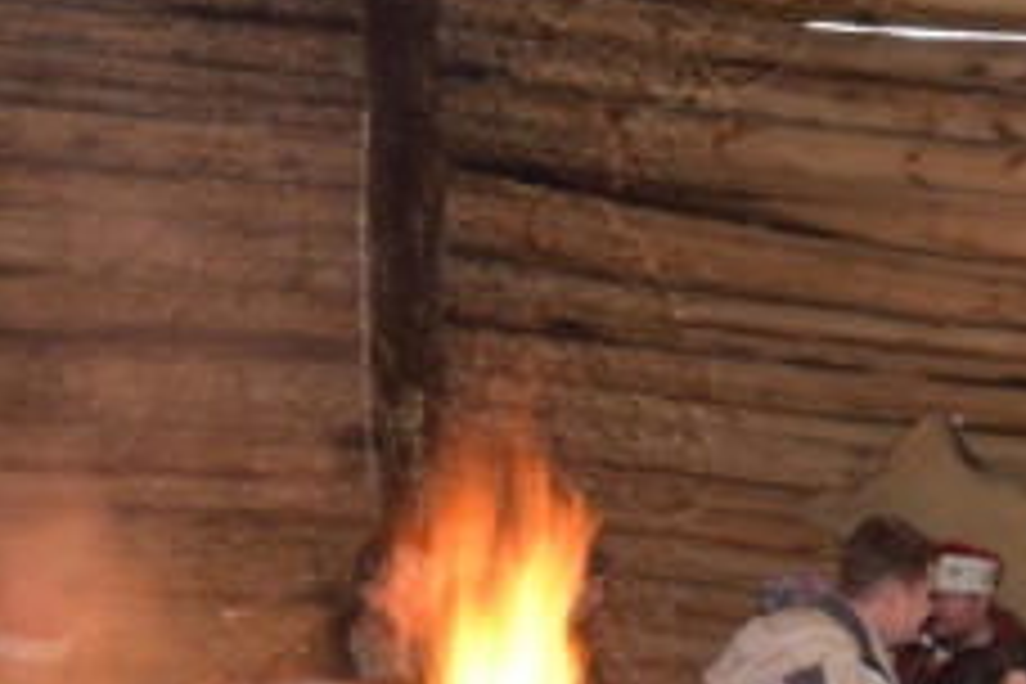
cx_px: 1719
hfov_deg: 14.1
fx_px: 3755
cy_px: 558
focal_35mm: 132
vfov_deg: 10.4
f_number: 4
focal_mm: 25
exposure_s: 1/25
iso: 800
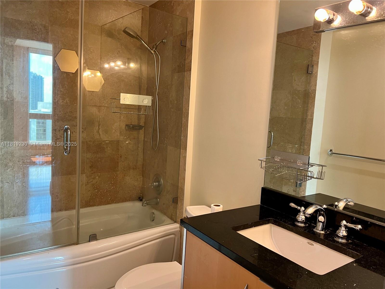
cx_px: 192
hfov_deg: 67.3
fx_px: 289
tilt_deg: -5.6
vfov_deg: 53.1
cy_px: 144
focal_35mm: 26
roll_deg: -3.5
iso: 100
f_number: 1.5
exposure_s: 1/60
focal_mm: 5.7
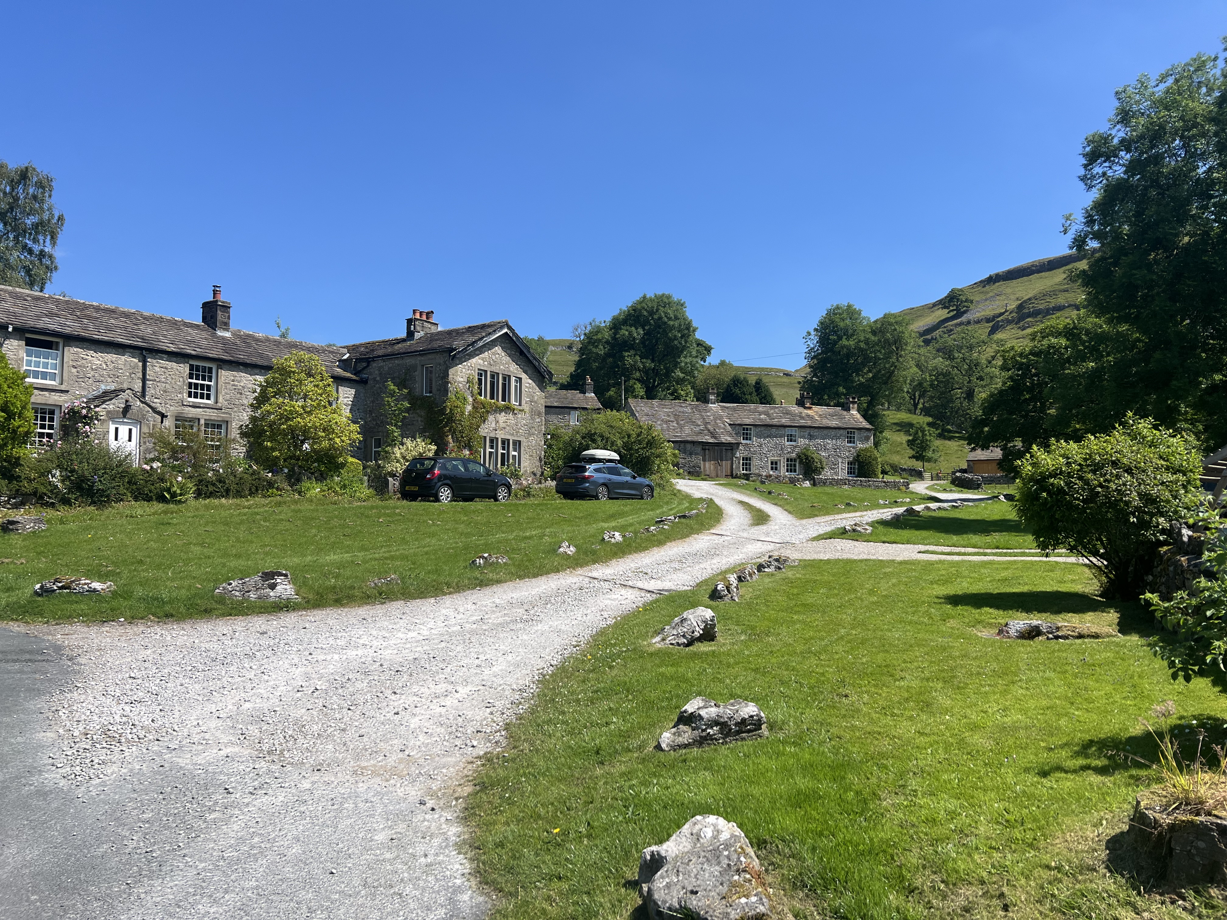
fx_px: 922
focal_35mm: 26
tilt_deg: +4.1
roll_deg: -0.1
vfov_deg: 53.1
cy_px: 460
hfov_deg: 67.3
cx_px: 614
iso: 50
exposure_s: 1/4444
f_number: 1.5
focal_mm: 5.7
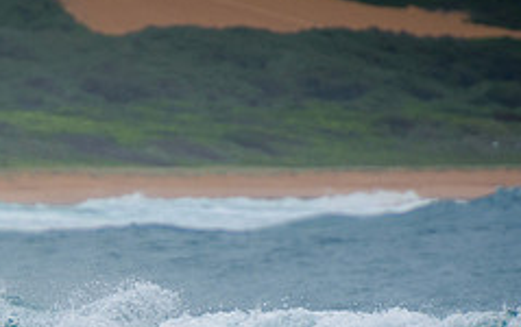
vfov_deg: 0.9
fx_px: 21082
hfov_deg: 1.4
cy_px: 372
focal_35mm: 1483
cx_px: 39
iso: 320
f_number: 5.6
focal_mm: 400
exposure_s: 1/2000
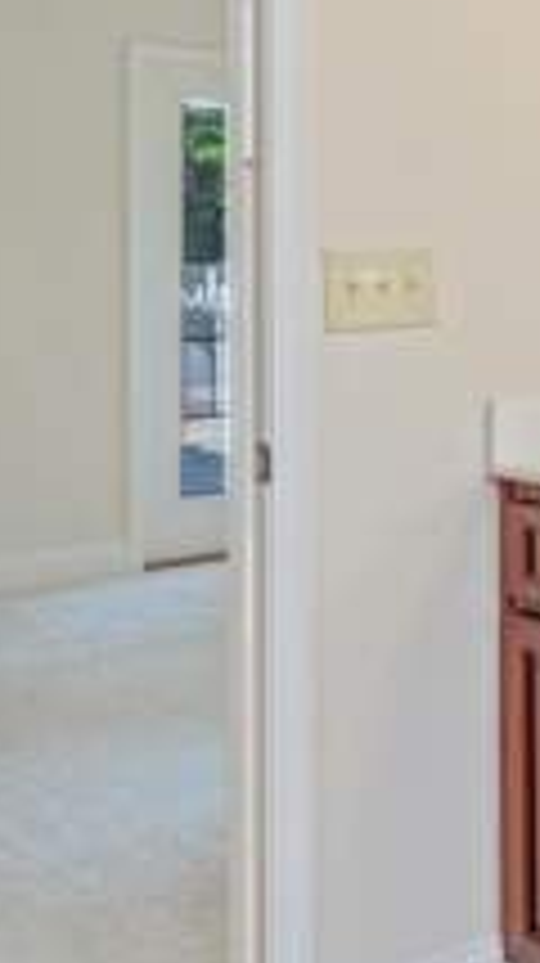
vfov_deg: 37.9
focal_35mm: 54
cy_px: 281
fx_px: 1378
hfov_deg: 17.1
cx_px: 1044
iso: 125
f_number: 8
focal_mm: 23
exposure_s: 1/25
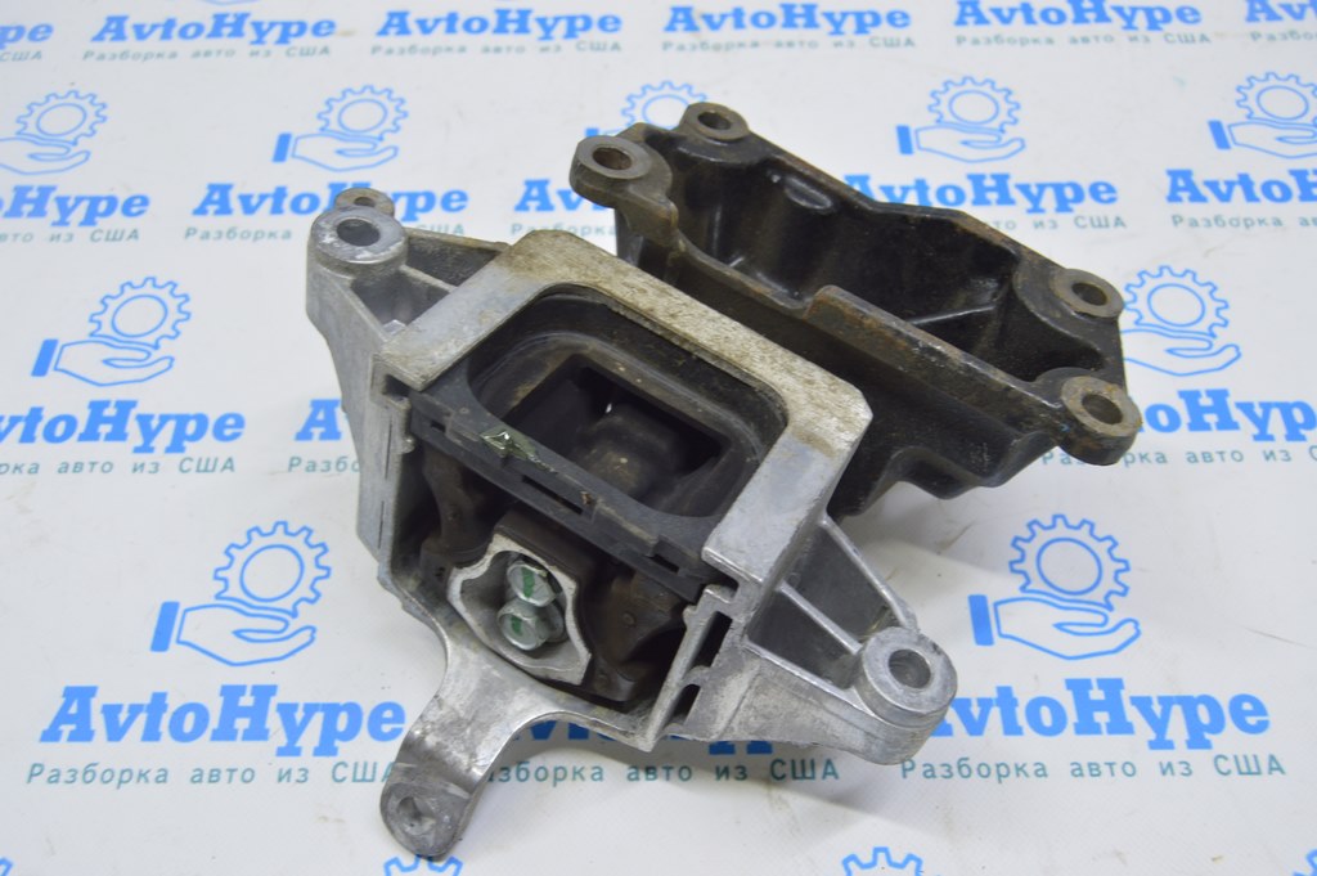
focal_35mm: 33
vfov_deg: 39.9
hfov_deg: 57.3
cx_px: 658
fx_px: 1206
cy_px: 438
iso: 400
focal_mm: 22
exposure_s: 1/20
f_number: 5.6
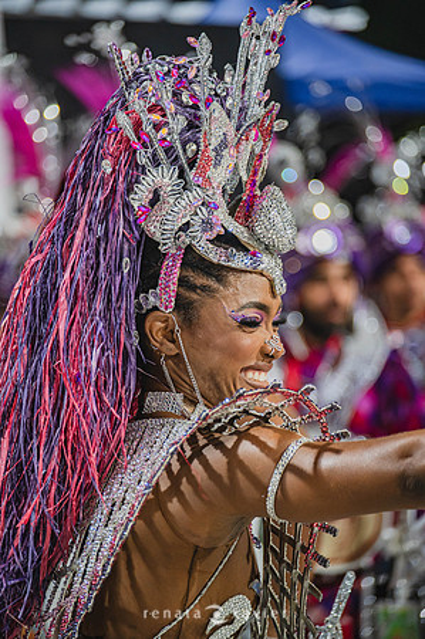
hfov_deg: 6.5
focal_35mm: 210
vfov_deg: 9.8
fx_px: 3727
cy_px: 320
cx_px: 212
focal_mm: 210
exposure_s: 1/160
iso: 2500
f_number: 5.6
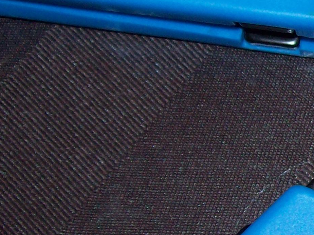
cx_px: 441
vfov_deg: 12.4
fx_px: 1079
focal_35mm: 119
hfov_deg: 15.5
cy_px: 120
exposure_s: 1/64
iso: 80
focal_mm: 6
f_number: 2.7
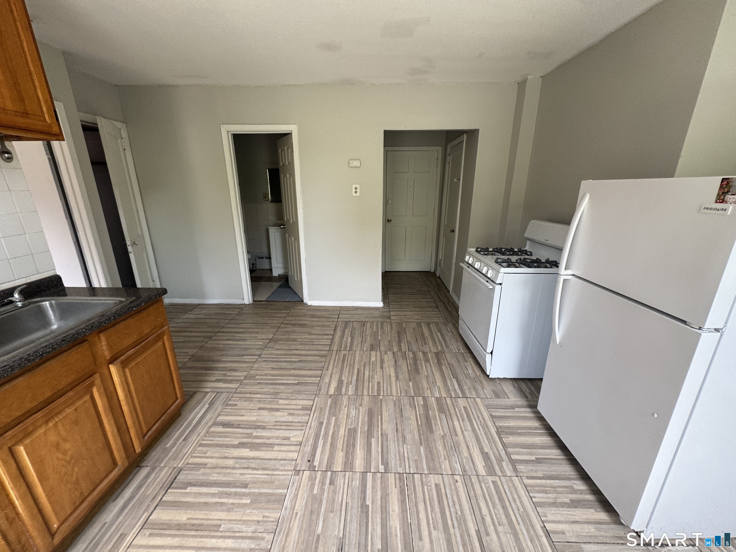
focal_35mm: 14
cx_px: 368
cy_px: 276
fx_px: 298
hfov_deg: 102.1
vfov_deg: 85.7
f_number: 2.2
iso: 125
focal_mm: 2.22
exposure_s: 1/99
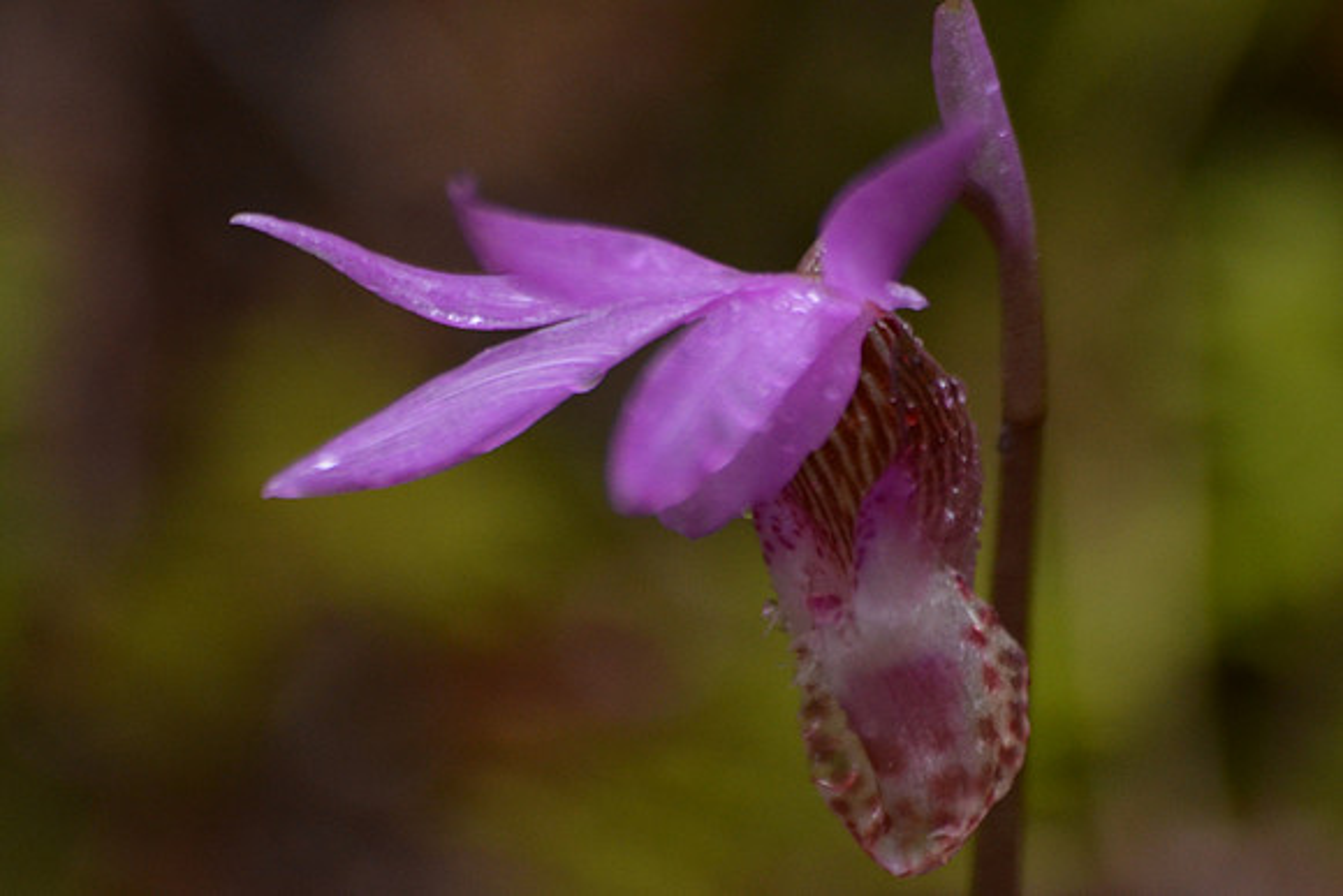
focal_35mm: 450
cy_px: 448
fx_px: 16791
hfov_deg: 4.6
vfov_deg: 3.1
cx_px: 672
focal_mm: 300
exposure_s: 1/50
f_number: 5.6
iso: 800
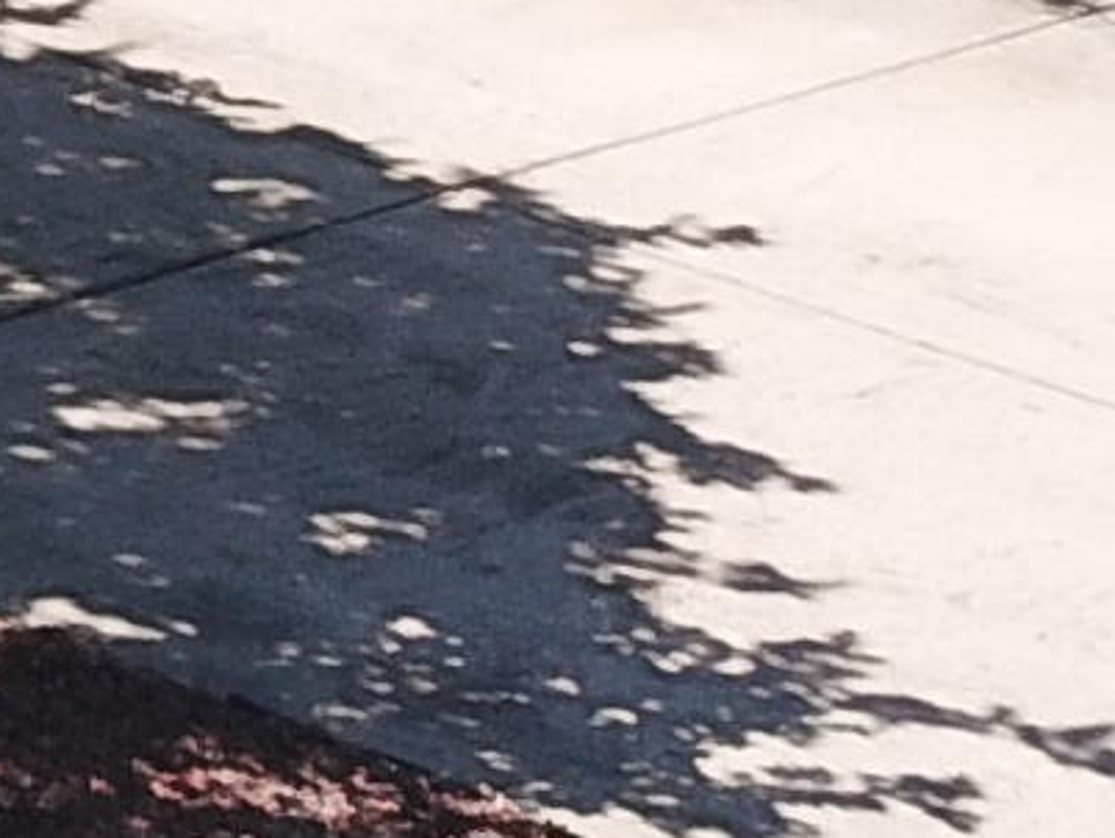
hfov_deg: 8.2
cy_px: -1648
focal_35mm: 194
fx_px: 6253
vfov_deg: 6.9
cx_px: -2532
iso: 100
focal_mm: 4.73
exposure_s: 1/844
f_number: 2.2
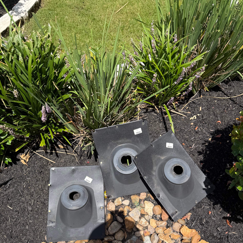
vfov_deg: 55.0
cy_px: 151
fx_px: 230
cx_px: 122
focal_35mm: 29
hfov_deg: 55.6
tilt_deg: -61.1
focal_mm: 6.76
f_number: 1.78
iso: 80
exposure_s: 1/3145
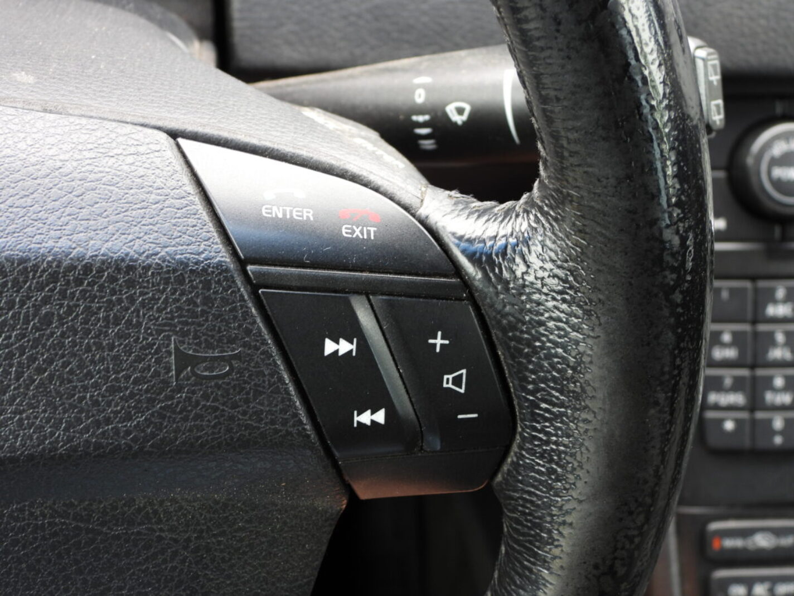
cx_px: 397
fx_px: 1491
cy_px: 298
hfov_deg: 29.8
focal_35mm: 65
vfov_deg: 22.6
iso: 125
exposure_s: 1/30
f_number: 3.5
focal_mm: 11.7
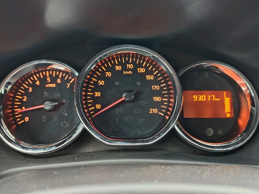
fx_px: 232
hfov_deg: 58.4
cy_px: 97
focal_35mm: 31
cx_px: 130
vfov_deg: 45.4
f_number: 1.75
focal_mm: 5.25
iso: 1103
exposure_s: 1/25
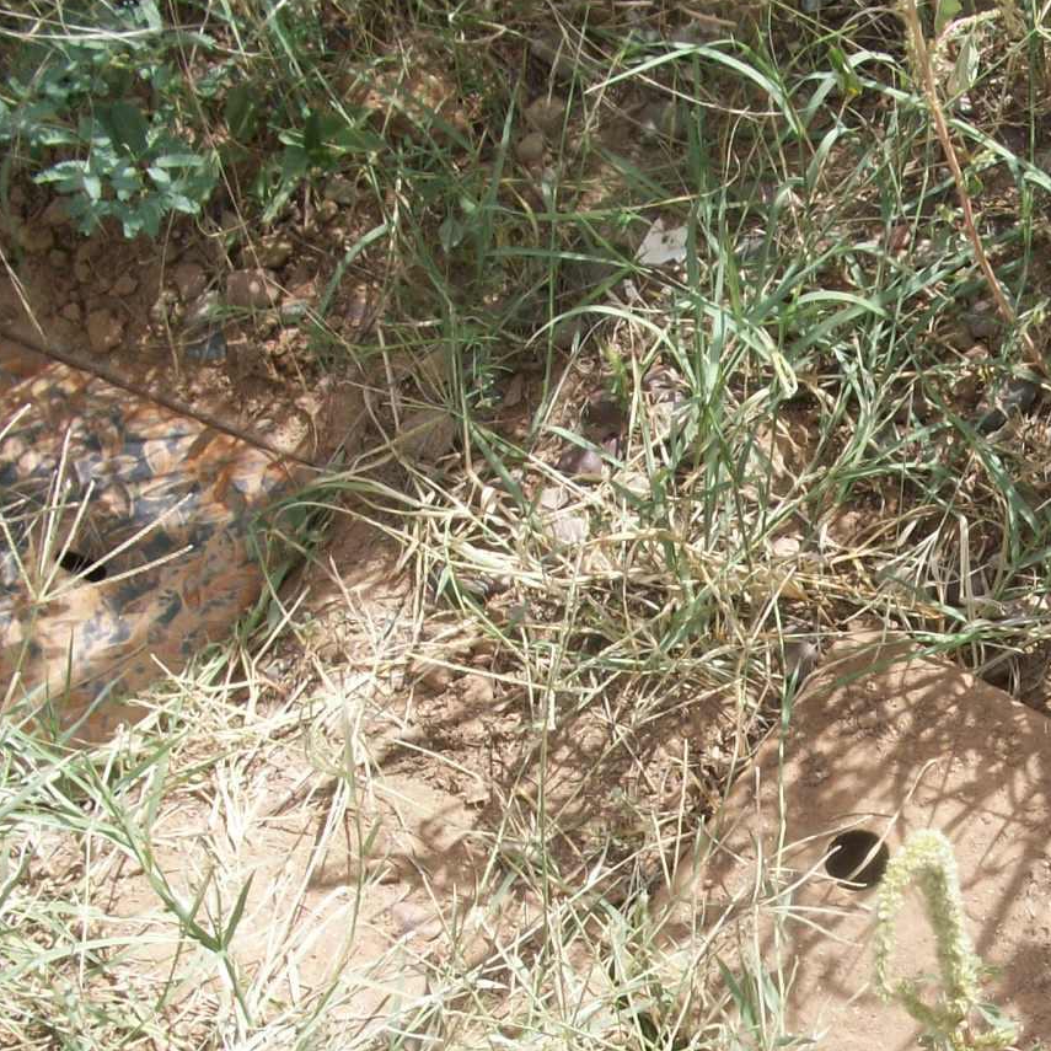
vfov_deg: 23.9
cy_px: 698
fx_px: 2473
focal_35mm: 72
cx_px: 1073
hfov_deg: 22.9
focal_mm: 5.7
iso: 64
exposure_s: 1/223
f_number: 5.5
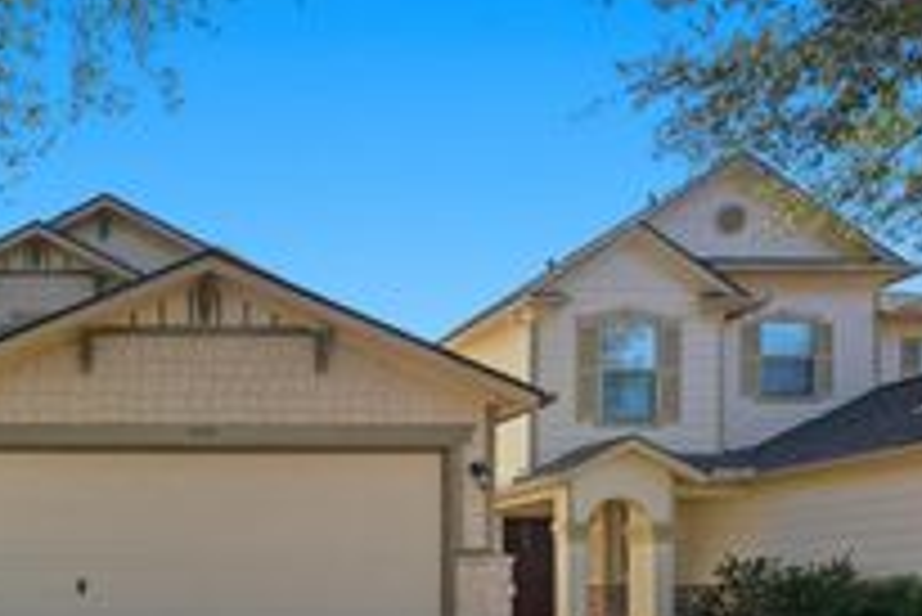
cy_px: 600
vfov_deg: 31.1
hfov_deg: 42.1
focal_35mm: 40
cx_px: 13
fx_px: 1031
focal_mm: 16.5
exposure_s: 1/3200
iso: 400
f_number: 9
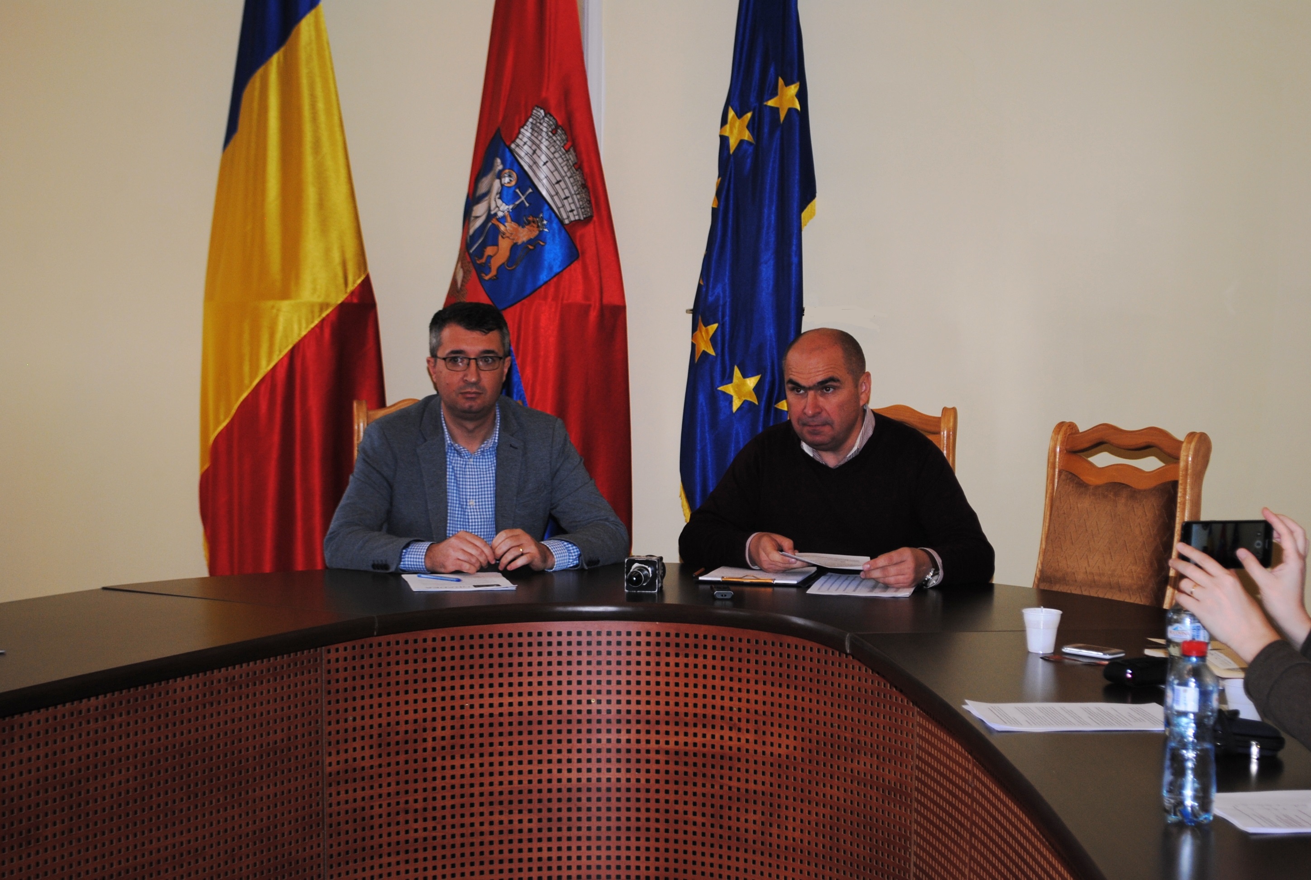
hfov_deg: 29.2
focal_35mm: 69
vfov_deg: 19.8
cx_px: 656
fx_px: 2518
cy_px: 440
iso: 200
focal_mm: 46
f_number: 5.3
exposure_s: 1/60
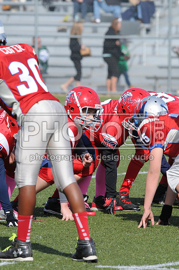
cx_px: 90
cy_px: 135
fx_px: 3366
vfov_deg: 4.6
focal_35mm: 450
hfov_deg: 3.0
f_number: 8
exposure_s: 1/500
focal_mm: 300
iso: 200
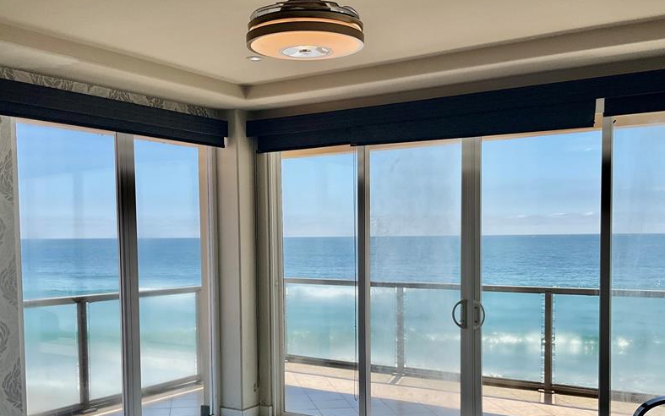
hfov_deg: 49.3
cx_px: 335
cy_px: 286
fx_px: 725
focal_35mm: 40
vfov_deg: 31.7
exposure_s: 1/1730
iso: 25
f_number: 1.8
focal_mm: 3
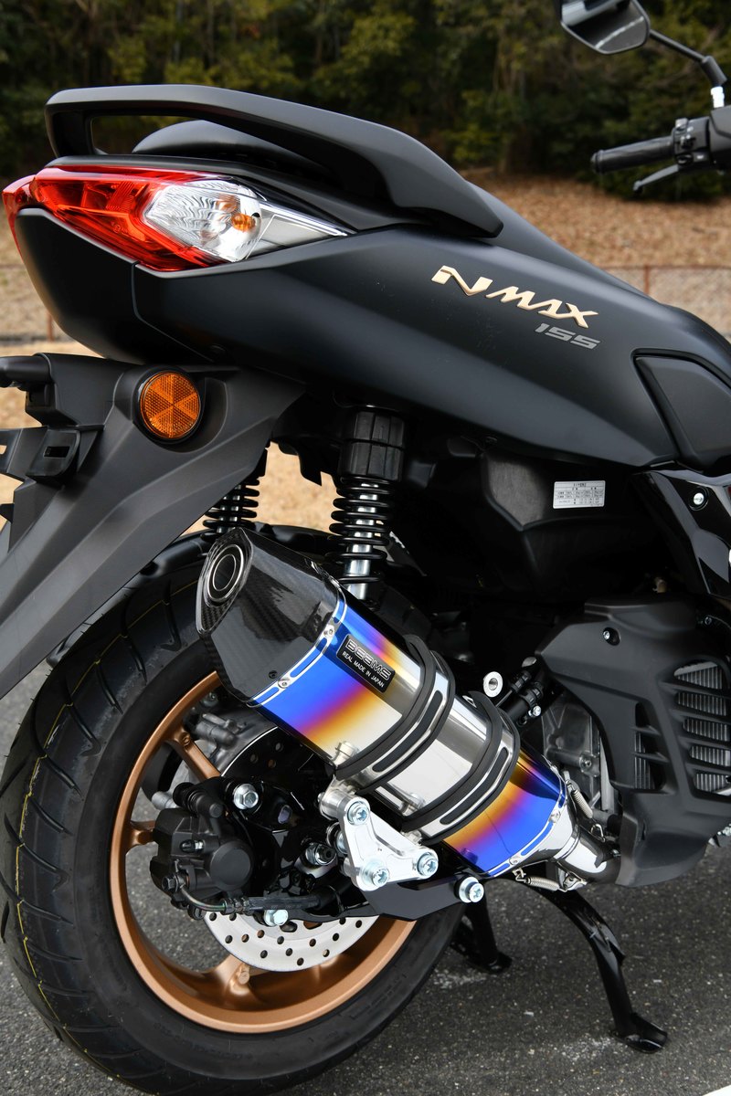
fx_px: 1279
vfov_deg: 46.4
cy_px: 548
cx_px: 366
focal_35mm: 42
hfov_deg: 31.9
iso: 400
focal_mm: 42
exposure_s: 1/400
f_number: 9
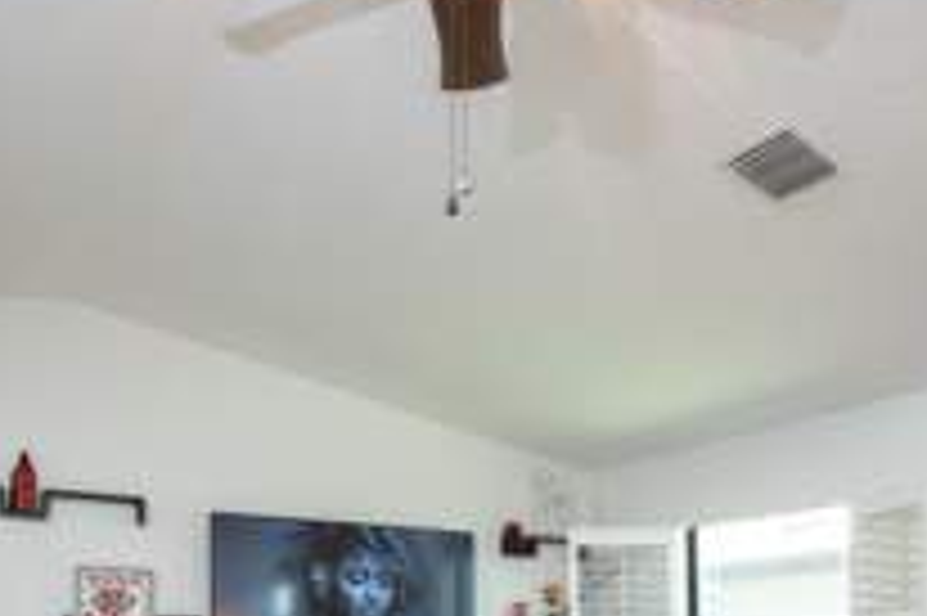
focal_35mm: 35
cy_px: 652
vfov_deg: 33.6
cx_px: 621
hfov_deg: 53.4
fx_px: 901
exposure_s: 1/125
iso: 400
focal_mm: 10
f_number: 5
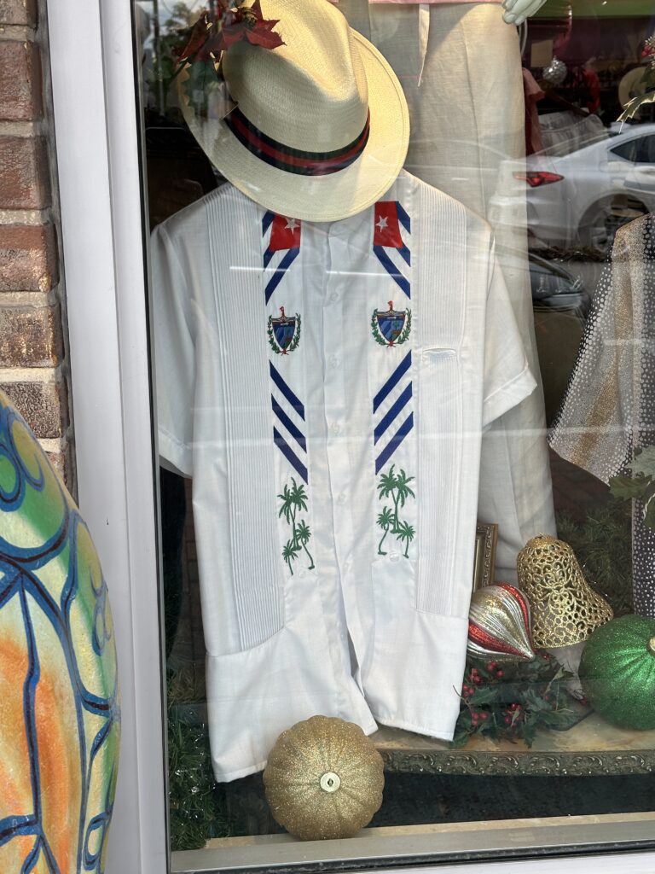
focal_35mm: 48
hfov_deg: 30.3
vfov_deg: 39.7
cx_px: 328
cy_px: 437
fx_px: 1211
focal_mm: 6.86
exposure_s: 1/704
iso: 64
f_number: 1.78
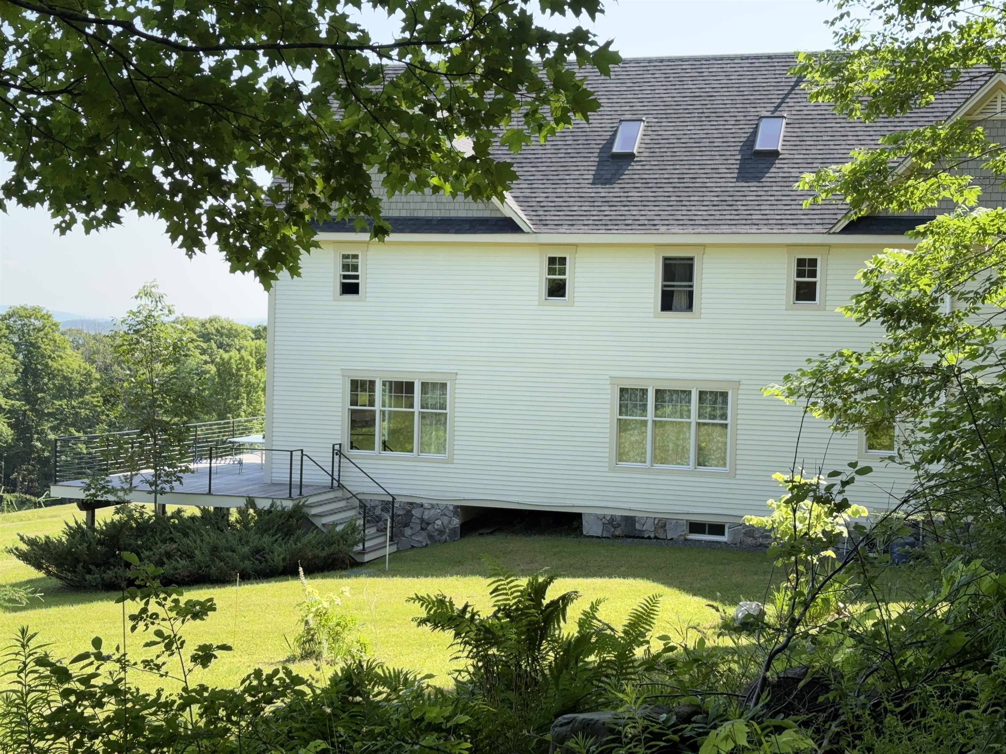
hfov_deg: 36.8
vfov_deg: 28.0
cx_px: 503
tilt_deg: -1.3
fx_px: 1511
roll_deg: -1.8
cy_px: 377
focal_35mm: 52
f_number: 1.6
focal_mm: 5.96
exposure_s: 1/851
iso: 32
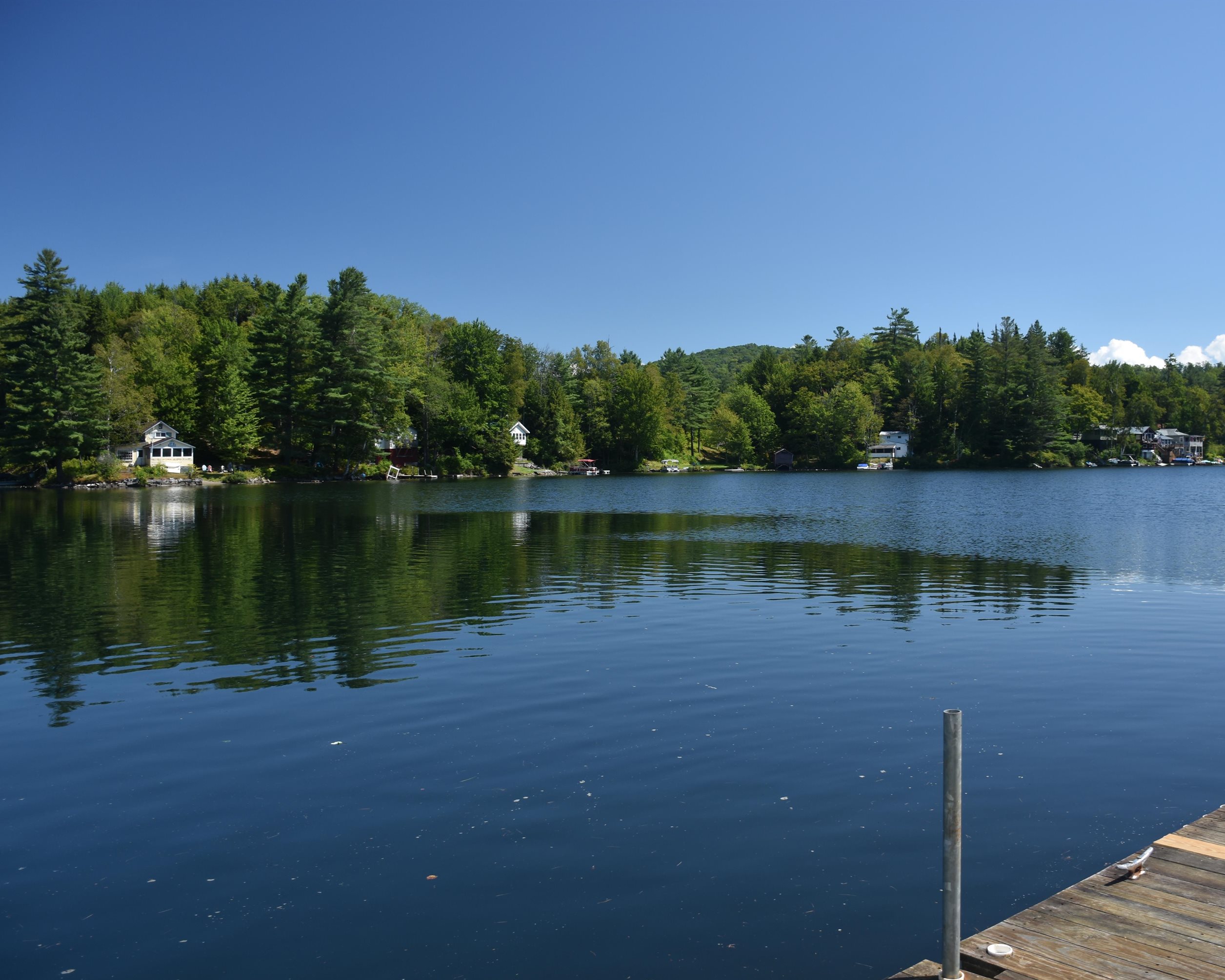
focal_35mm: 31
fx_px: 1124
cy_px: 498
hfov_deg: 57.0
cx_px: 687
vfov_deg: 47.1
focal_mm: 18
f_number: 4
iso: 100
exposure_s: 1/250
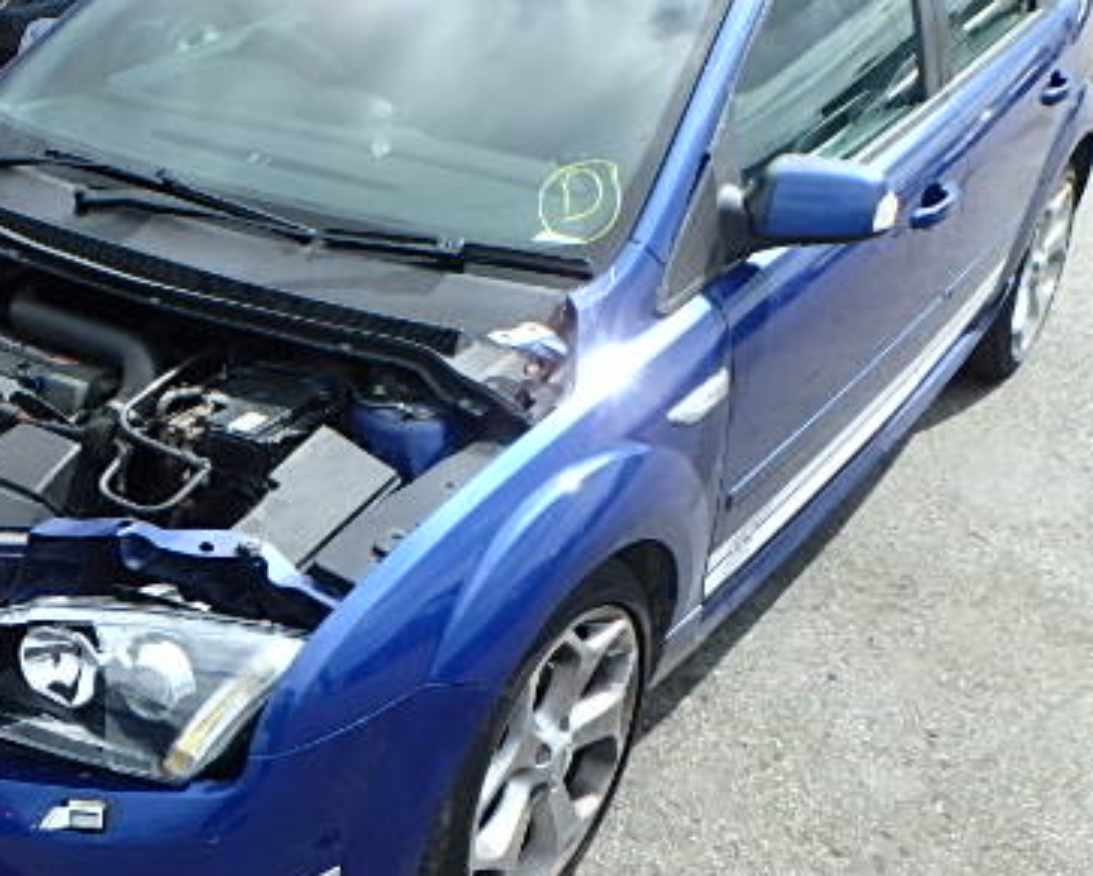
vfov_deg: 34.9
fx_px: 1392
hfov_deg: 42.0
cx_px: 319
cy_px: 479
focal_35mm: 43
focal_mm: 4.5
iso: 125
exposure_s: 1/640
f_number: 4.1
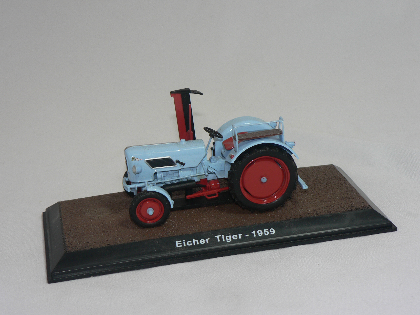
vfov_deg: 19.9
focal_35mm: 74
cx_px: 210
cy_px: 158
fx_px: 898
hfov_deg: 26.3
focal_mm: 12.4
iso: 80
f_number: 3.2
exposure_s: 1/60
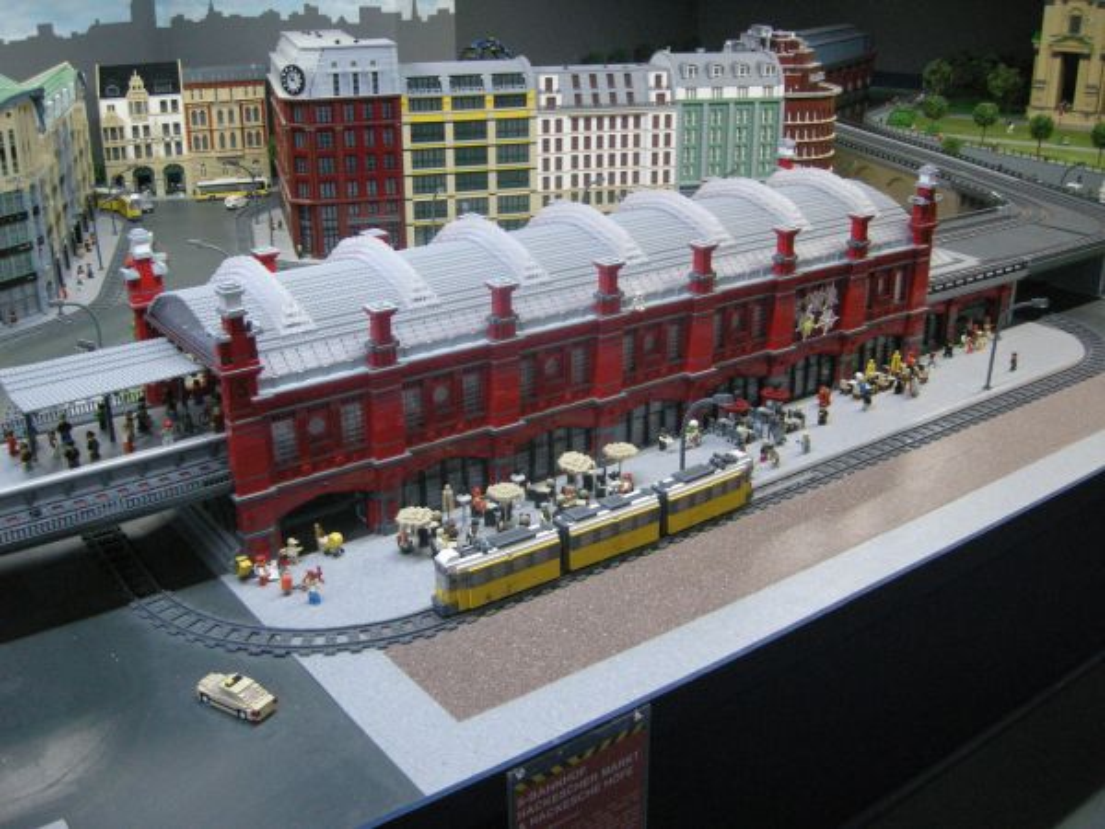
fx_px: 1149
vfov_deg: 39.7
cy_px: 414
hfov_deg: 51.4
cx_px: 552
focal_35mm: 36
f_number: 2.7
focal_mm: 7.5
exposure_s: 1/11.8
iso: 400
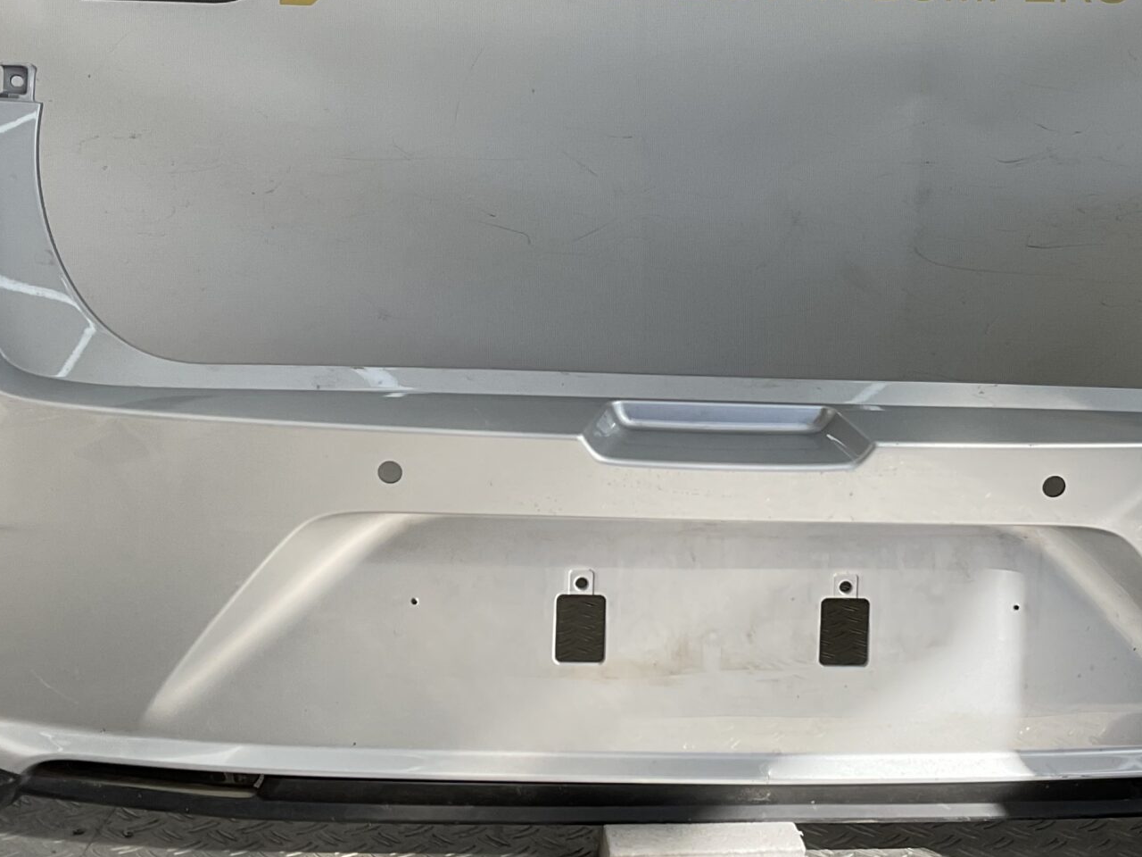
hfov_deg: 33.1
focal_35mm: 58
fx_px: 1913
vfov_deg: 25.1
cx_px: 678
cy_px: 309
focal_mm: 3
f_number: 1.8
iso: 16
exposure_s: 1/759
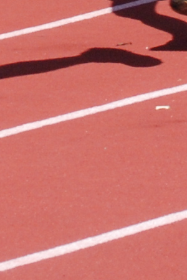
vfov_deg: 2.9
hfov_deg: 1.9
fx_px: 5542
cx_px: 230
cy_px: -472
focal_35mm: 711
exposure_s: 1/500
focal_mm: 55
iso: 400
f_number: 11
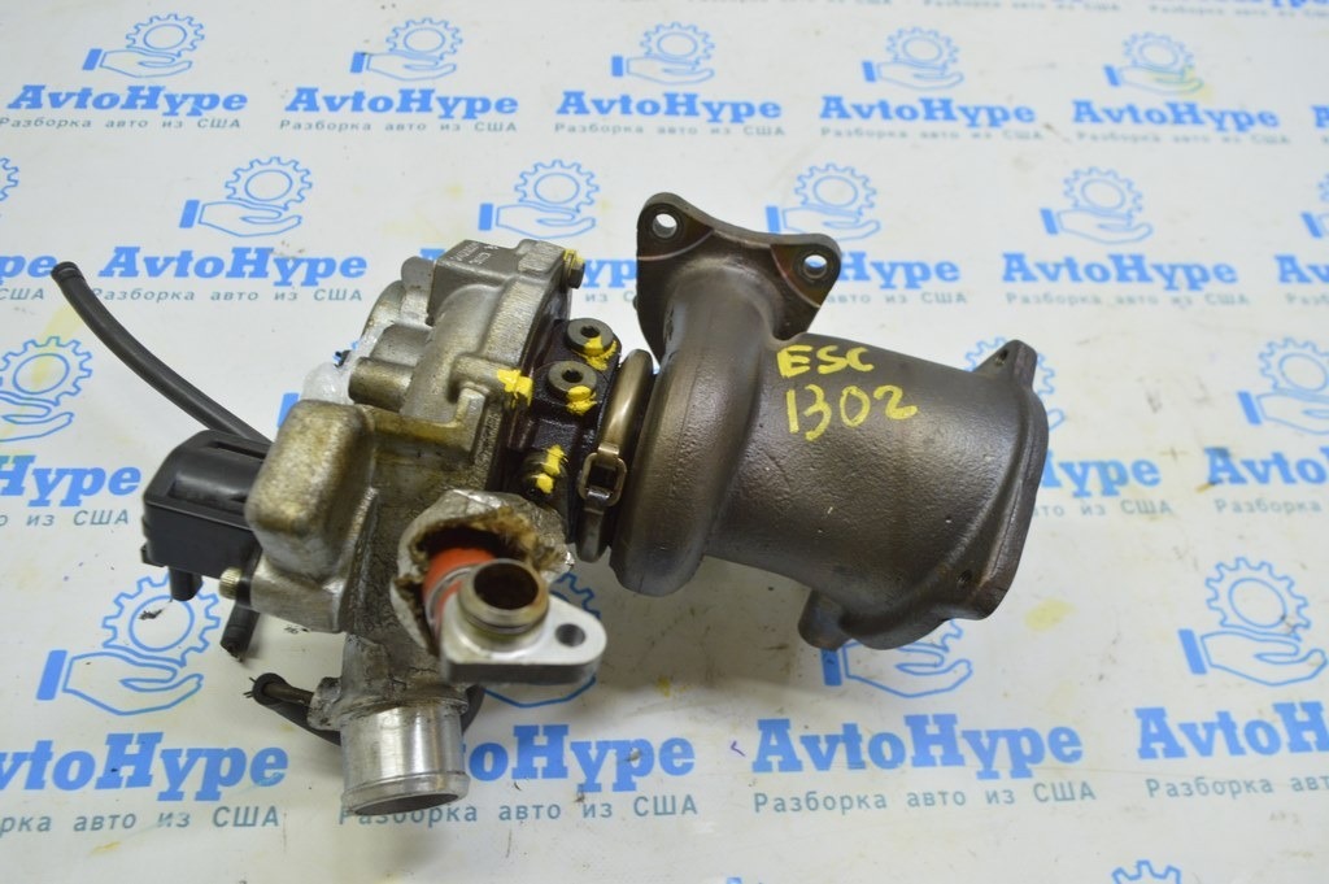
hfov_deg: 62.0
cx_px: 664
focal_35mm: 30
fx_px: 1107
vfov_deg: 43.5
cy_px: 442
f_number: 5.6
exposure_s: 1/20
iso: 400
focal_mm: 20
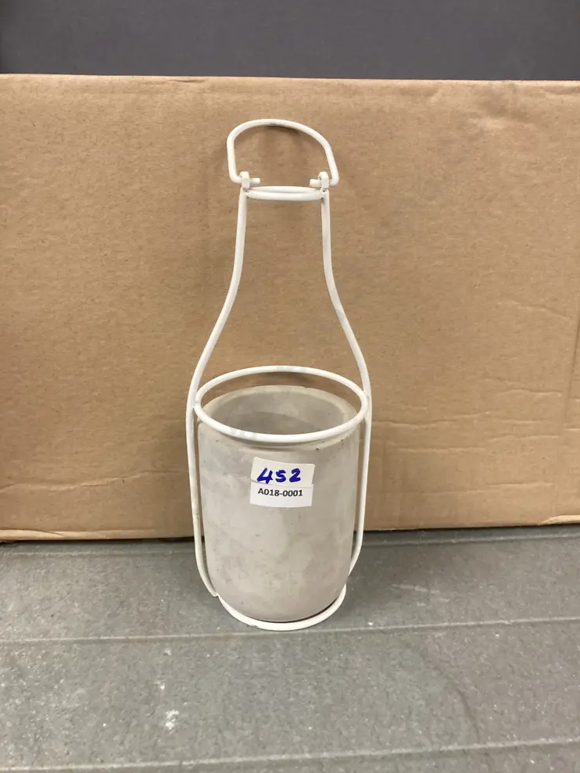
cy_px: 375
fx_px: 648
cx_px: 285
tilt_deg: -19.9
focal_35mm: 29
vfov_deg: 61.6
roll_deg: +0.4
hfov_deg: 48.2
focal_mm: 3.99
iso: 160
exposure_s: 1/50
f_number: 1.8
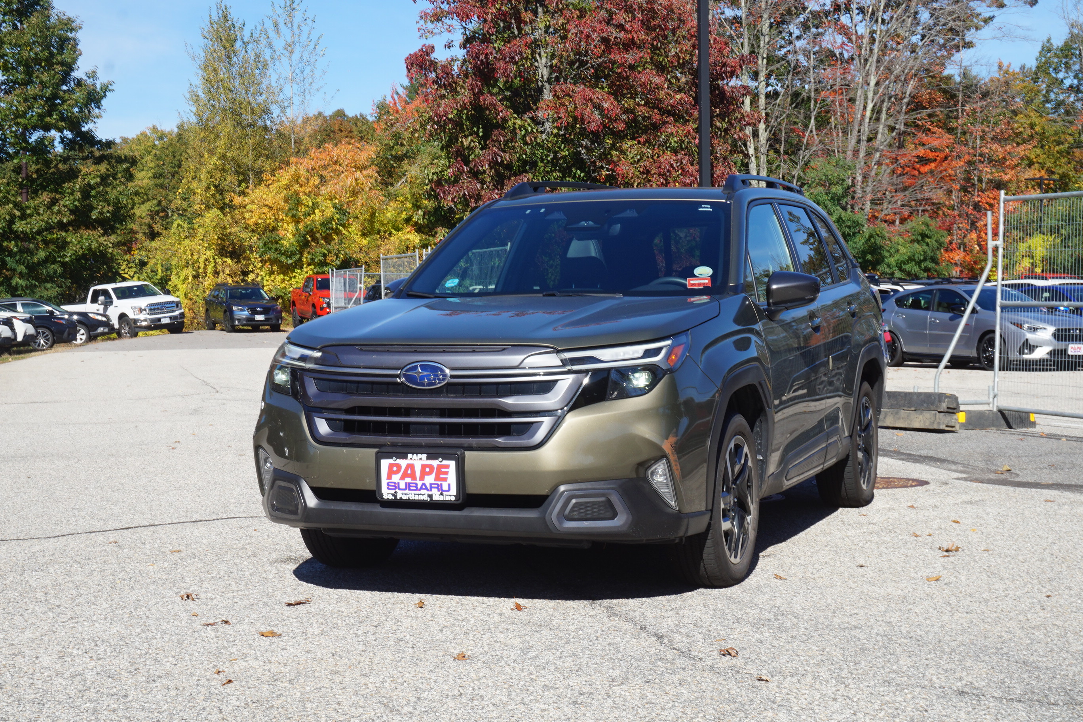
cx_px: 542
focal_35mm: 56
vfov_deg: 24.4
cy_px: 361
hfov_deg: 35.9
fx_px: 1669
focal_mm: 37
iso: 100
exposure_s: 1/80
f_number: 13
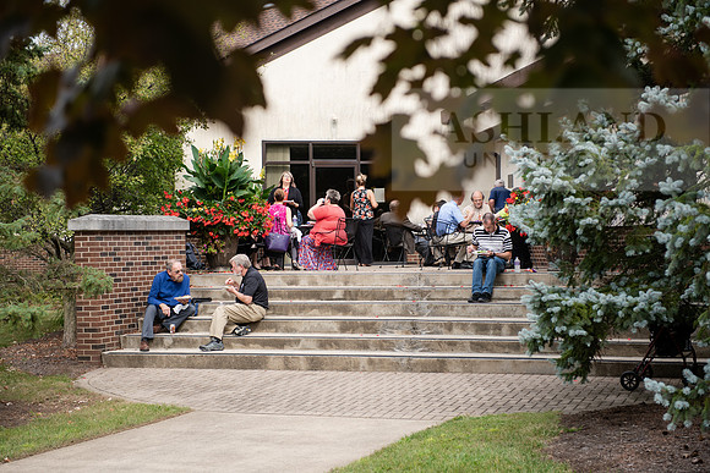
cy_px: 236
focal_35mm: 66
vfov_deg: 20.6
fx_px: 1302
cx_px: 355
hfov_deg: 30.5
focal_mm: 66
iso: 100
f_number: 4
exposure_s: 1/400
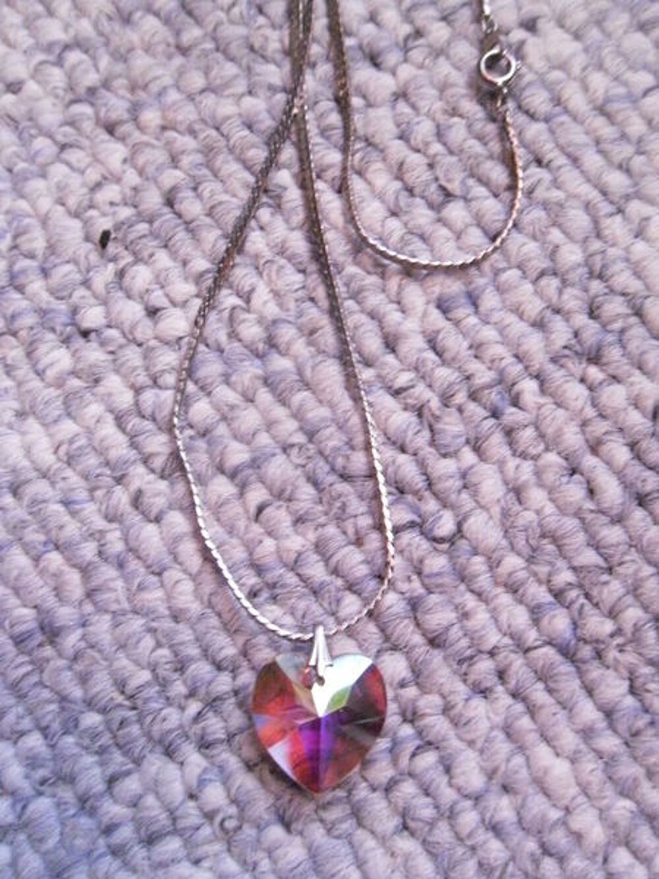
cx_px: 330
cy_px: 440
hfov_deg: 40.7
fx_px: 888
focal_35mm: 35
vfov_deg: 52.6
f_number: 3.5
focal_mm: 6.3
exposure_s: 1/17
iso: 800
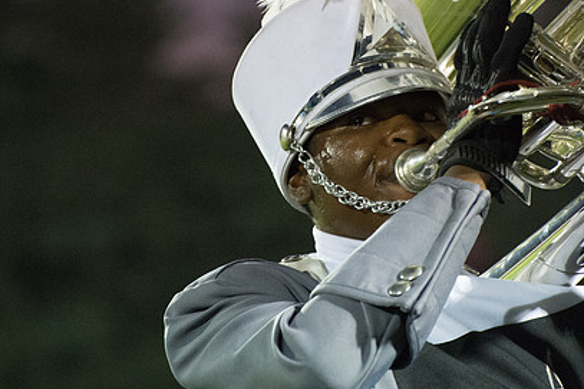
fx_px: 5805
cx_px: 327
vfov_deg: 3.8
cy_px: 112
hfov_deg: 5.8
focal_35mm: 358
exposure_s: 1/200
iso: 12800
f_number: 5.3
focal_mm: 210
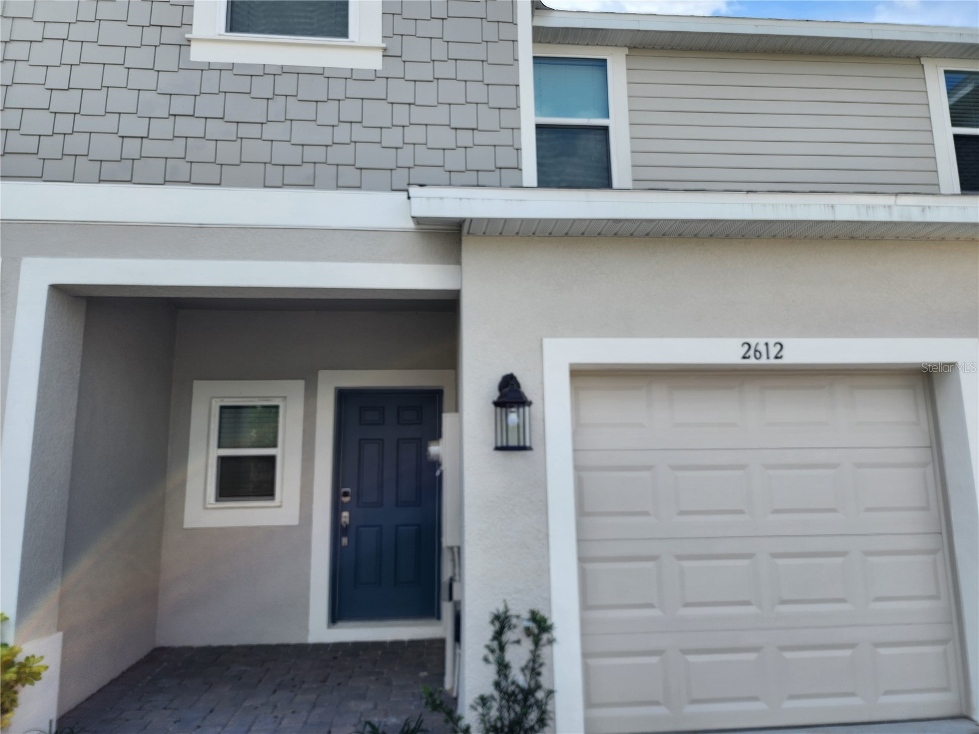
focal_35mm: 23
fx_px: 650
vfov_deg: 58.9
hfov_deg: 73.9
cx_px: 490
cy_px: 367
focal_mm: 6.4
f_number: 1.8
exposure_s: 1/697
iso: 12
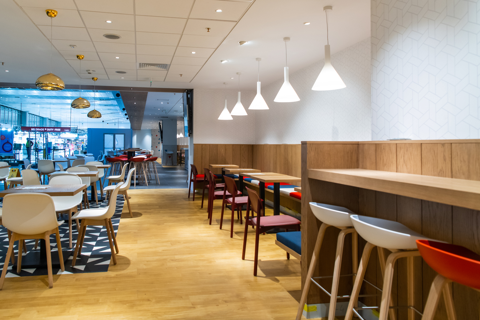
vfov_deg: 53.1
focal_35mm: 24
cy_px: 160
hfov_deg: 73.7
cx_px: 240
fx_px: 320
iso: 1250
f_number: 4.5
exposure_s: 1/60
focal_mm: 24
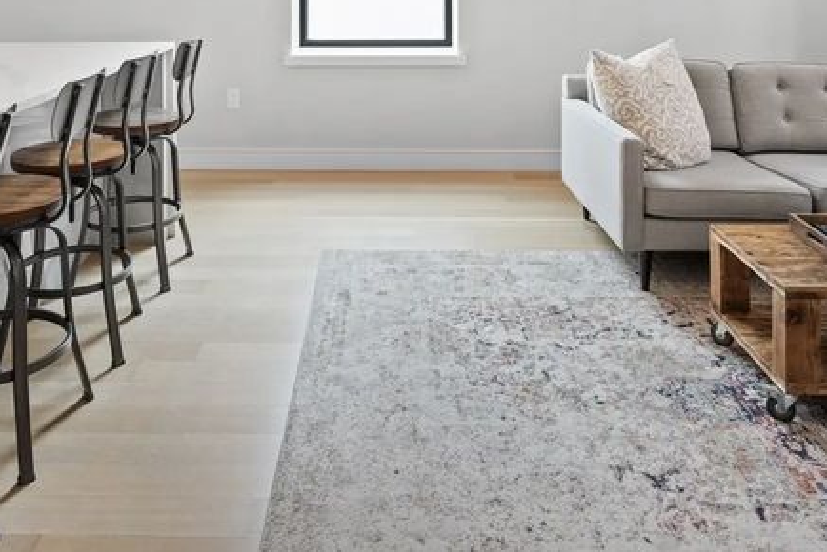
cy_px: -30
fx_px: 759
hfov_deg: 57.1
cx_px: 379
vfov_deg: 35.3
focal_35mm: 33
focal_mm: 14
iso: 100
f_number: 6.3
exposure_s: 1/2
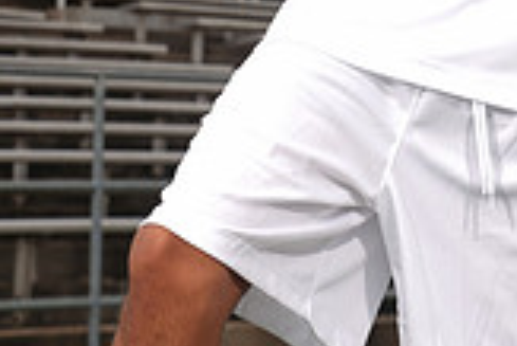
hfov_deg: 10.6
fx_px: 2774
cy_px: -362
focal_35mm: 193
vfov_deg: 6.9
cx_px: 463
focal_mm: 70
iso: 80
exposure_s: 1/200
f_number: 7.1
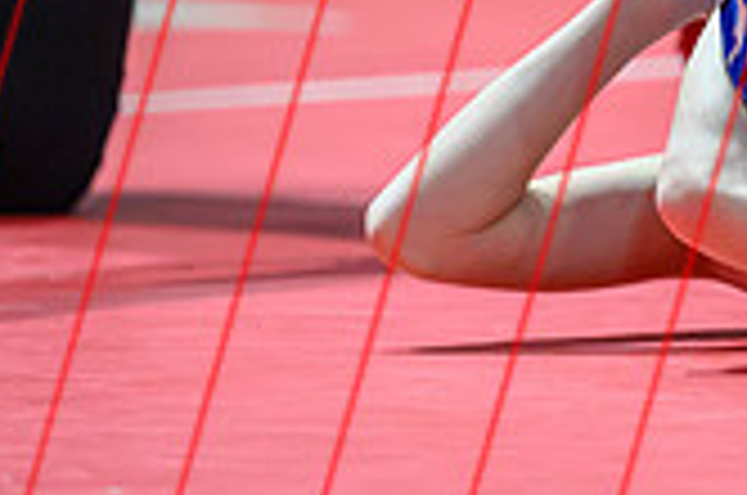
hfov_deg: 2.8
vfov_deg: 1.8
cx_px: 1262
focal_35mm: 747
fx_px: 15470
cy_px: -32
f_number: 2.8
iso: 2500
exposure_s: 1/800
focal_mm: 160
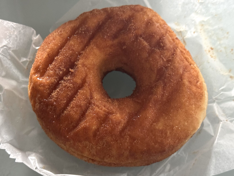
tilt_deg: -68.9
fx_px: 324
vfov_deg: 30.3
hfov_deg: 39.7
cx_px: 117
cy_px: 88
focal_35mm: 48
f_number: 1.78
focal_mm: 6.76
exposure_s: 1/40
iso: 320
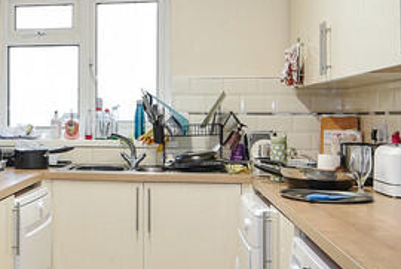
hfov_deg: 35.7
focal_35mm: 53
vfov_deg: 25.6
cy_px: 120
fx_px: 591
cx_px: 58
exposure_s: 1/20
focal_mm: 14
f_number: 7.1
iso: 400
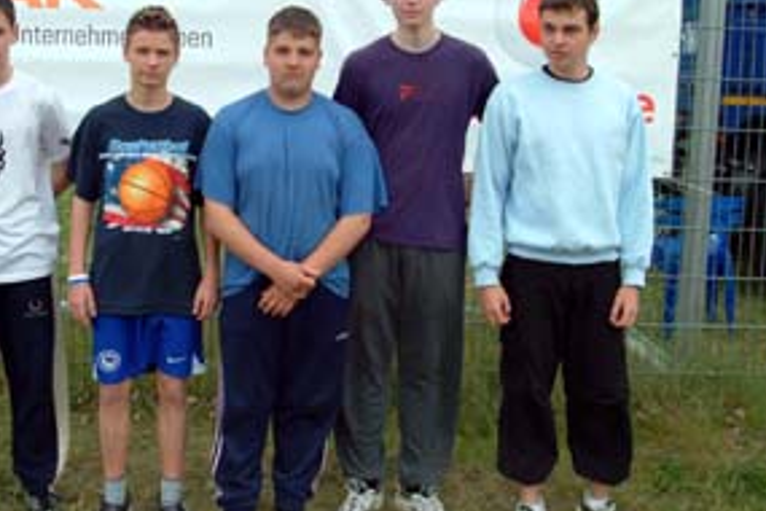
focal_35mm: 50
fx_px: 1059
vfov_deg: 27.1
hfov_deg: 39.5
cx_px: 296
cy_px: 207
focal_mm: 21
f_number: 8
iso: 400
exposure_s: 1/250
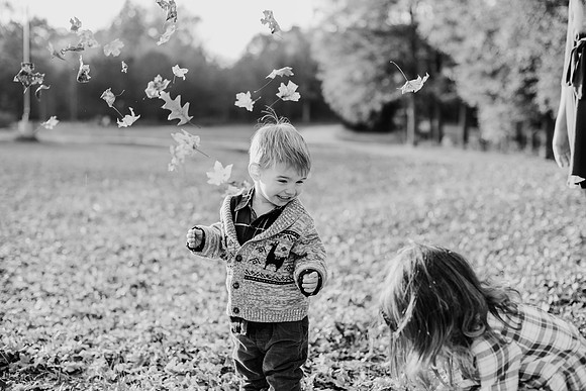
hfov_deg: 39.6
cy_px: 196
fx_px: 814
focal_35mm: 50
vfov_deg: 27.0
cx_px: 293
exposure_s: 1/1000
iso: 500
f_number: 2.8
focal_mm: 50
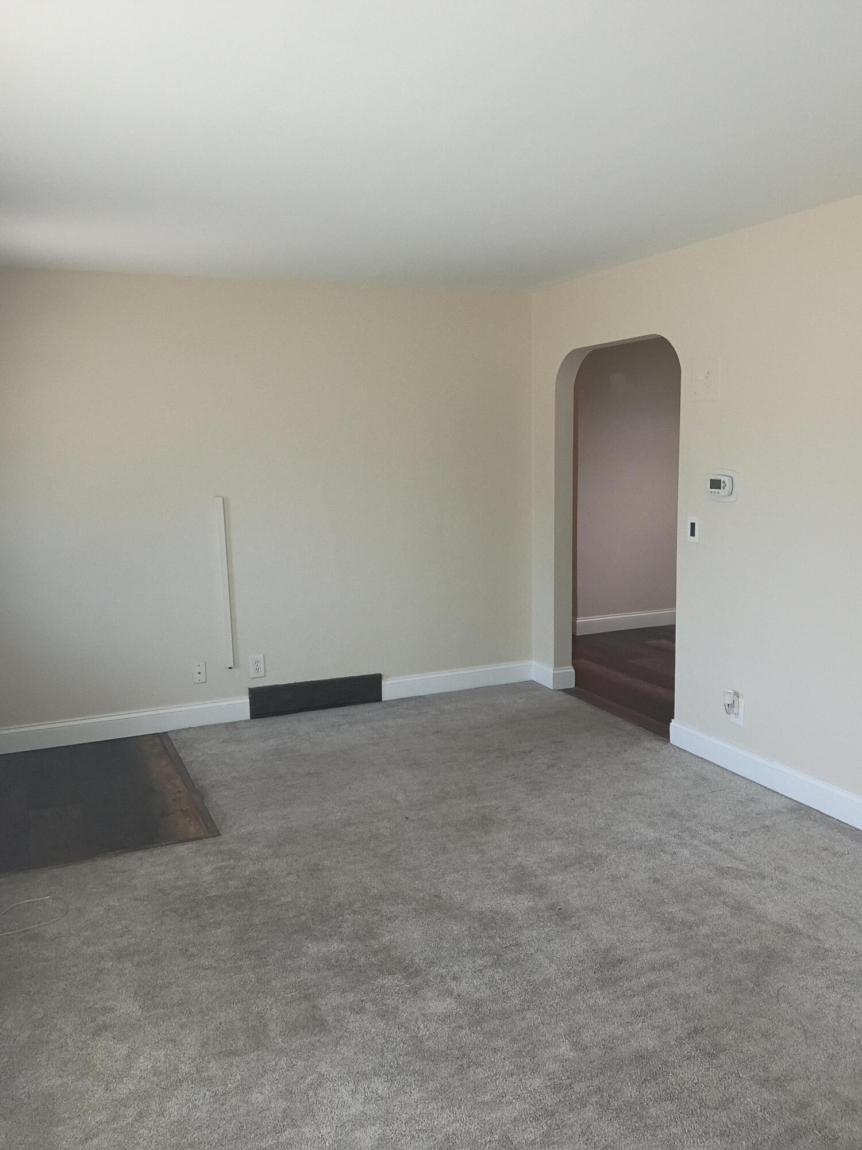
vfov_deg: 63.4
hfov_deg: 49.7
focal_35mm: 28
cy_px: 575
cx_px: 431
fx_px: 930
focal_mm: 3.42
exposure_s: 1/60
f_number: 2.2
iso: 923
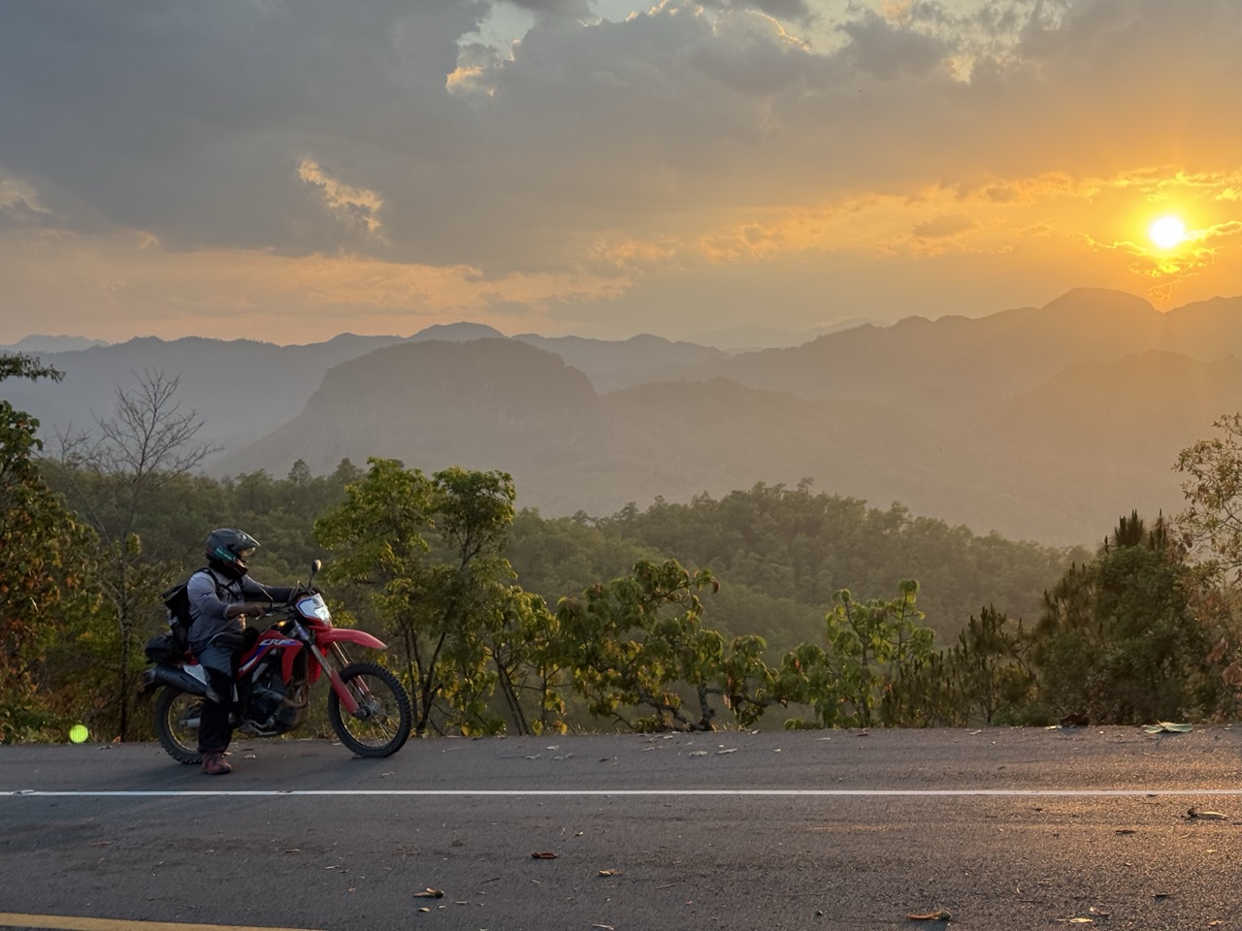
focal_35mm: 48
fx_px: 1722
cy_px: 466
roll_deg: +0.2
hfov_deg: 39.7
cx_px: 621
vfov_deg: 30.3
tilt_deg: -2.7
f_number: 1.78
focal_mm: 6.76
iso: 64
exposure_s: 1/1312
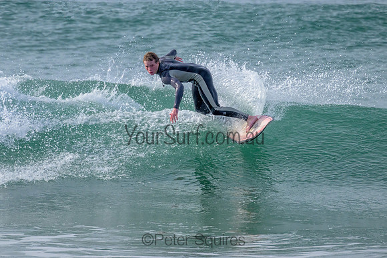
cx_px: 182
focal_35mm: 1101
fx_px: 11836
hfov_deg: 1.9
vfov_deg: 1.2
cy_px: 90
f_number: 11
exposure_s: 1/2000
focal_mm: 800
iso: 1400
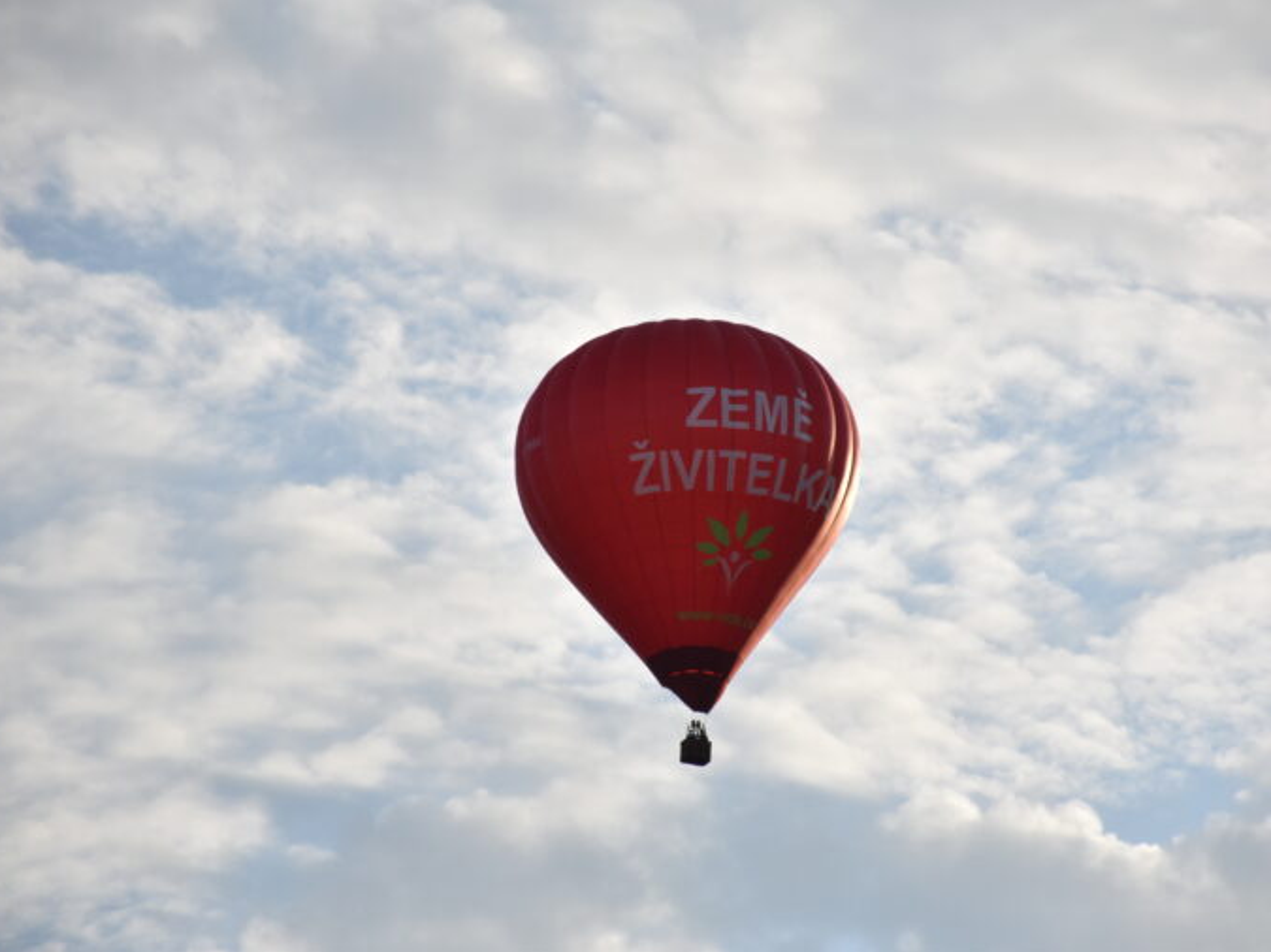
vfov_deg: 6.5
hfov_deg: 8.6
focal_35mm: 229
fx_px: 8407
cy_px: 474
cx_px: 666
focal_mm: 140
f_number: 5.6
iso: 500
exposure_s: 1/2500
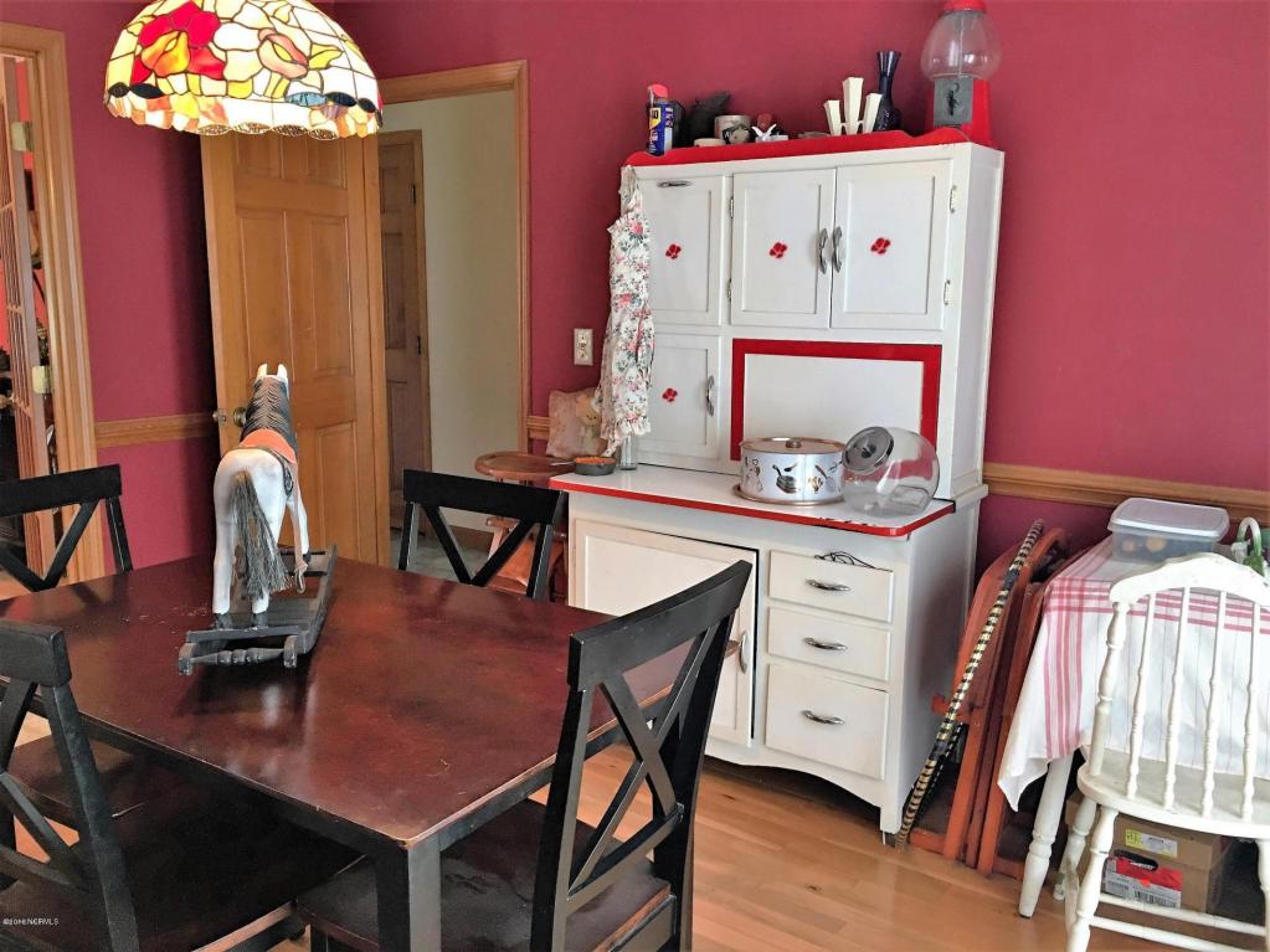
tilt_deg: -8.0
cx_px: 635
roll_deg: -0.4
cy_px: 476
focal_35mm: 29
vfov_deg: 48.2
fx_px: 1064
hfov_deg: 61.7
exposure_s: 1/15
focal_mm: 4.15
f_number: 2.2
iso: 64
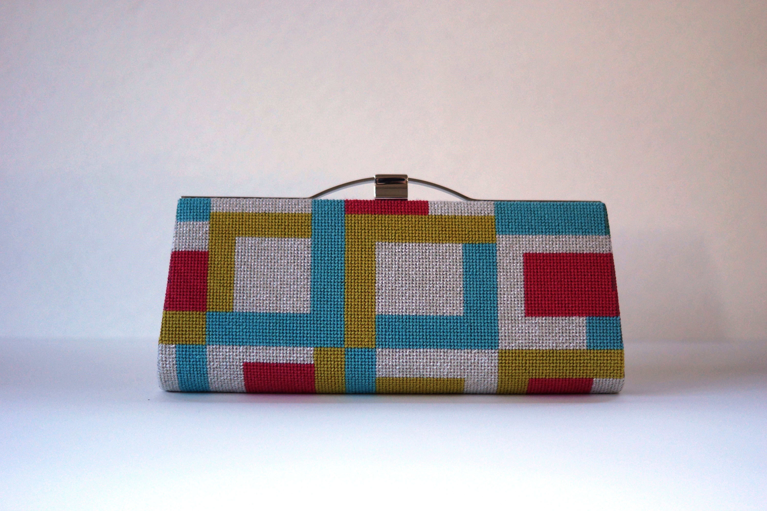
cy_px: 256
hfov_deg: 27.0
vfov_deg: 18.2
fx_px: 1598
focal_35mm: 75
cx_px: 384
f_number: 1.8
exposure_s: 1/320
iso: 400
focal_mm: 50
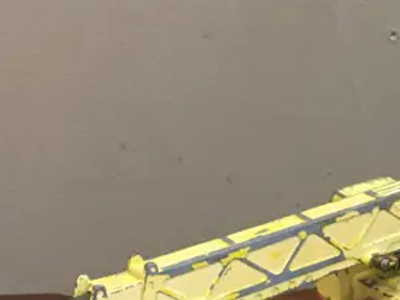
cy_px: 348
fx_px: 1247
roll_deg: +0.5
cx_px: 672
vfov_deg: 13.4
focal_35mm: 108
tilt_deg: -25.0
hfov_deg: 16.0
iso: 64
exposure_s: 1/17
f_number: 2.2
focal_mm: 4.15
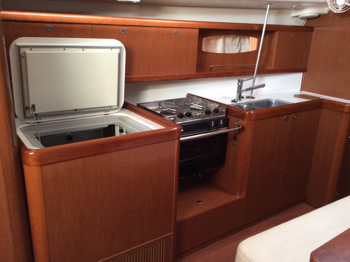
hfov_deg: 56.9
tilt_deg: -17.1
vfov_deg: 44.1
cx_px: 175
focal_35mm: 32
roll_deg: -2.1
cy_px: 131
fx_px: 323
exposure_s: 1/25
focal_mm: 3.3
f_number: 2.4
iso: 200
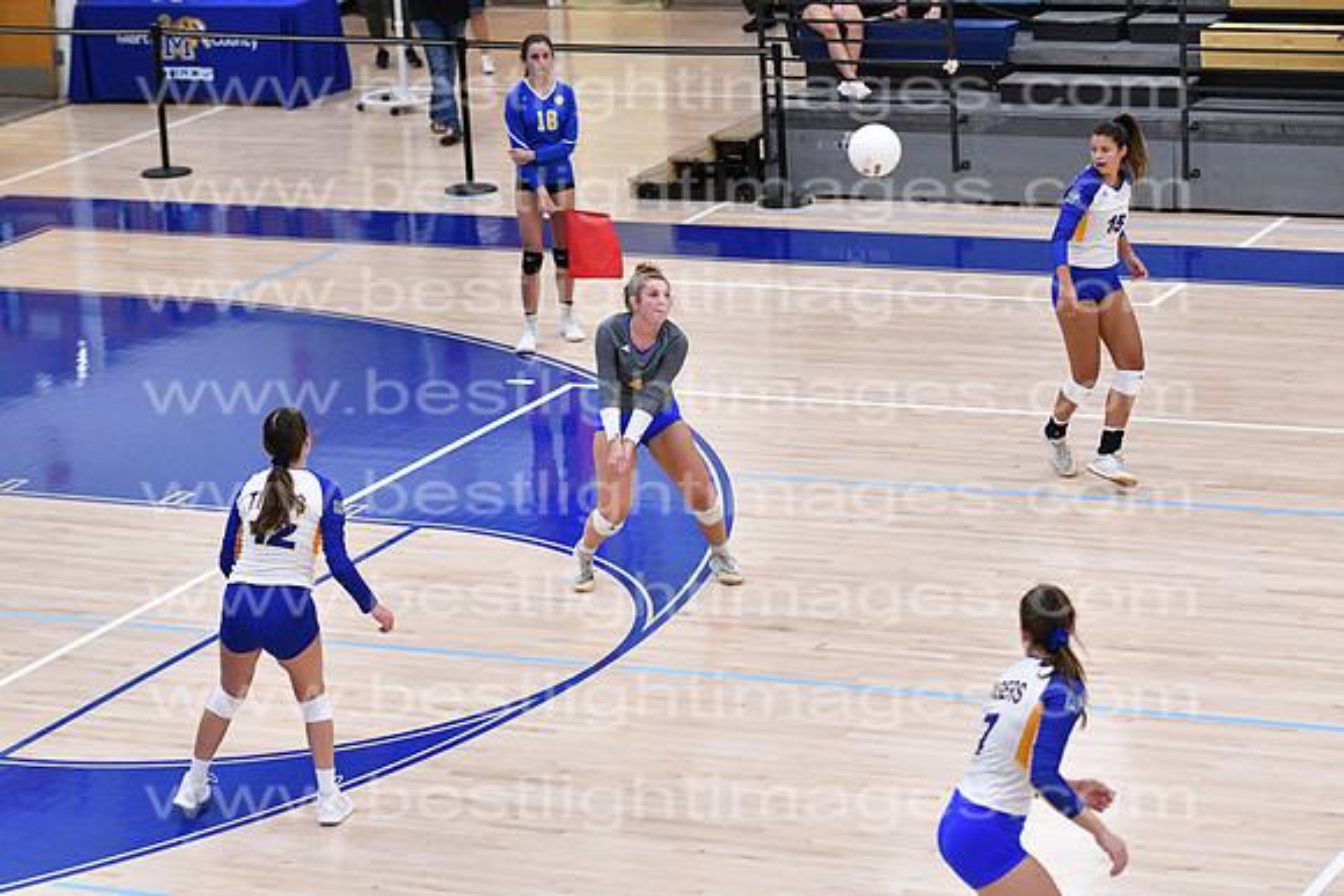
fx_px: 4593
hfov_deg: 16.6
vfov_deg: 11.2
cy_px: 448
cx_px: 672
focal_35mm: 123
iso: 6400
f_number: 3.2
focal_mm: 82
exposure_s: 1/1000
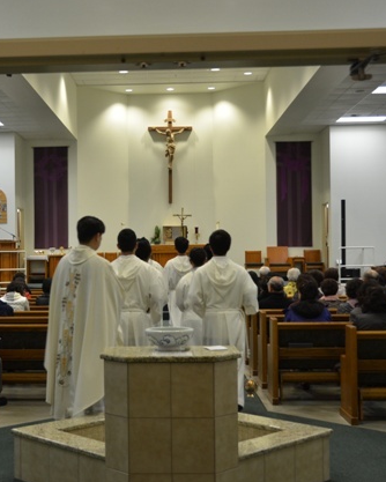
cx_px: 124
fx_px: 799
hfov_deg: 27.0
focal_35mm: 56
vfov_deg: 33.6
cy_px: 242
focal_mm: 26
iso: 800
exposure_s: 1/40
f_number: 3.8
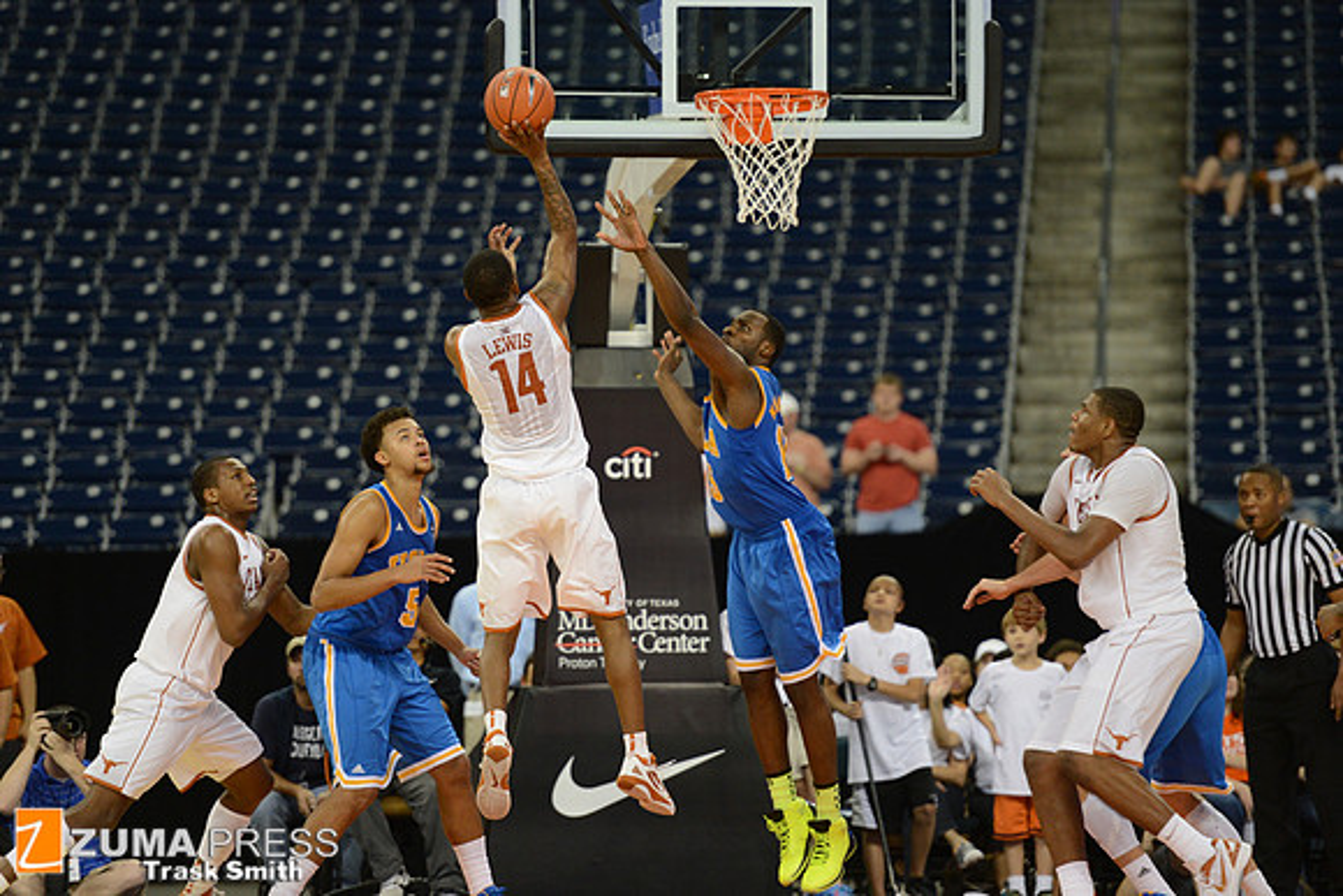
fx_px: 7463
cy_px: 448
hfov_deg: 10.3
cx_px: 672
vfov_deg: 6.9
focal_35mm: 200
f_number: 2.8
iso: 2500
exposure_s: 1/1000
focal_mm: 200
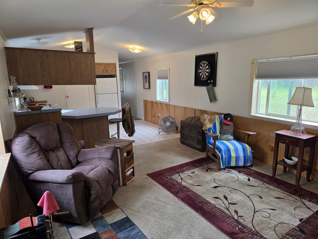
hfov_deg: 73.9
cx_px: 159
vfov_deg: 58.9
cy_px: 120
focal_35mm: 23
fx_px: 211
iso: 100
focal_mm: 6.3
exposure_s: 1/120
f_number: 1.7
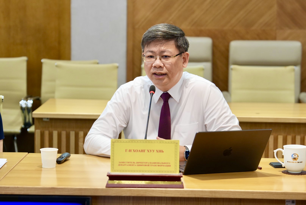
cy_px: 102
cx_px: 153
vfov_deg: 13.1
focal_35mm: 105
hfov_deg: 19.4
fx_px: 893
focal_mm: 70
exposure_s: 1/100
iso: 1000
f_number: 2.8
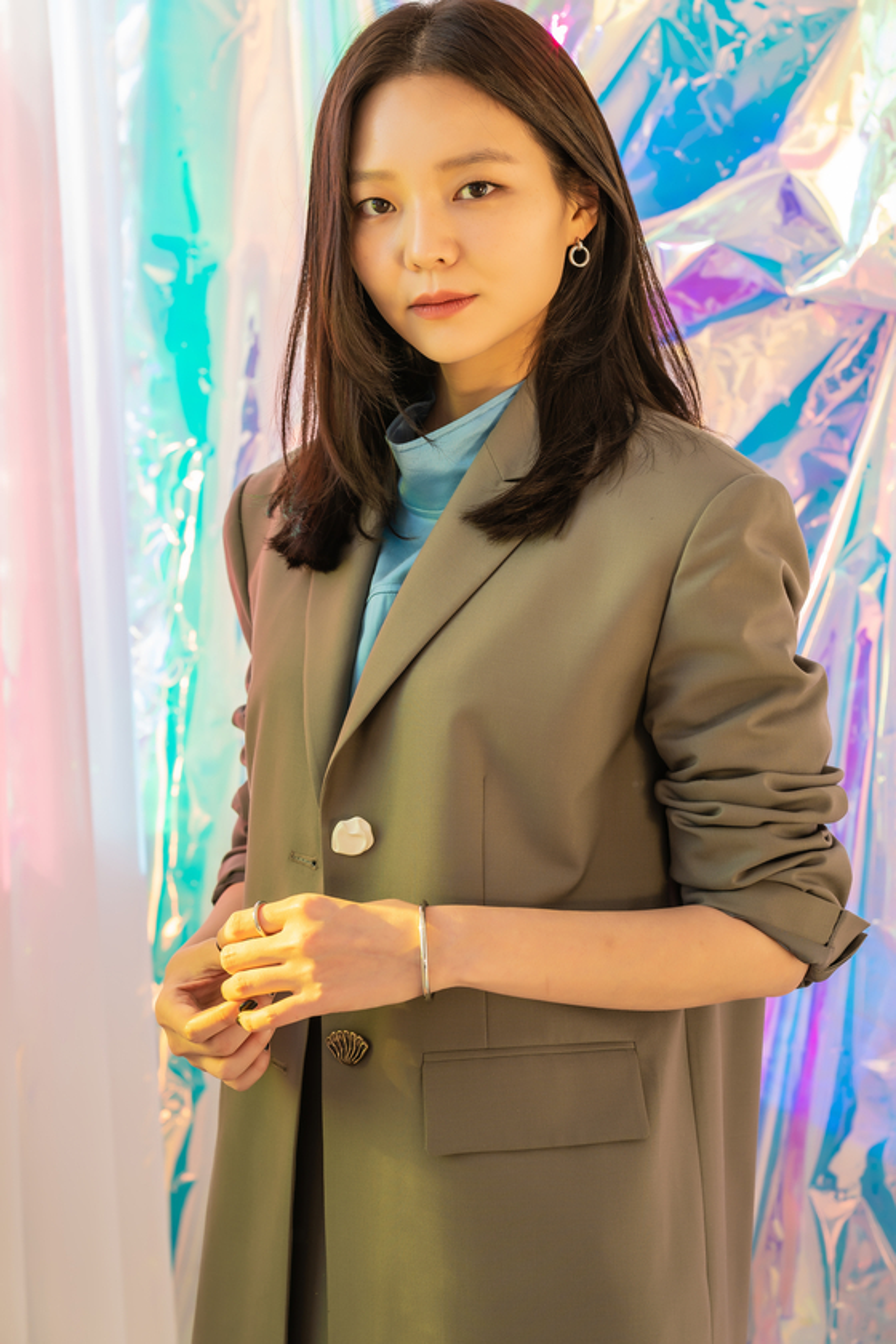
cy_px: 672
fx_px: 3173
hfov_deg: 16.1
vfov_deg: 23.9
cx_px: 448
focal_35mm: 85
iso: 200
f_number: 4.5
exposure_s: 1/200
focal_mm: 85
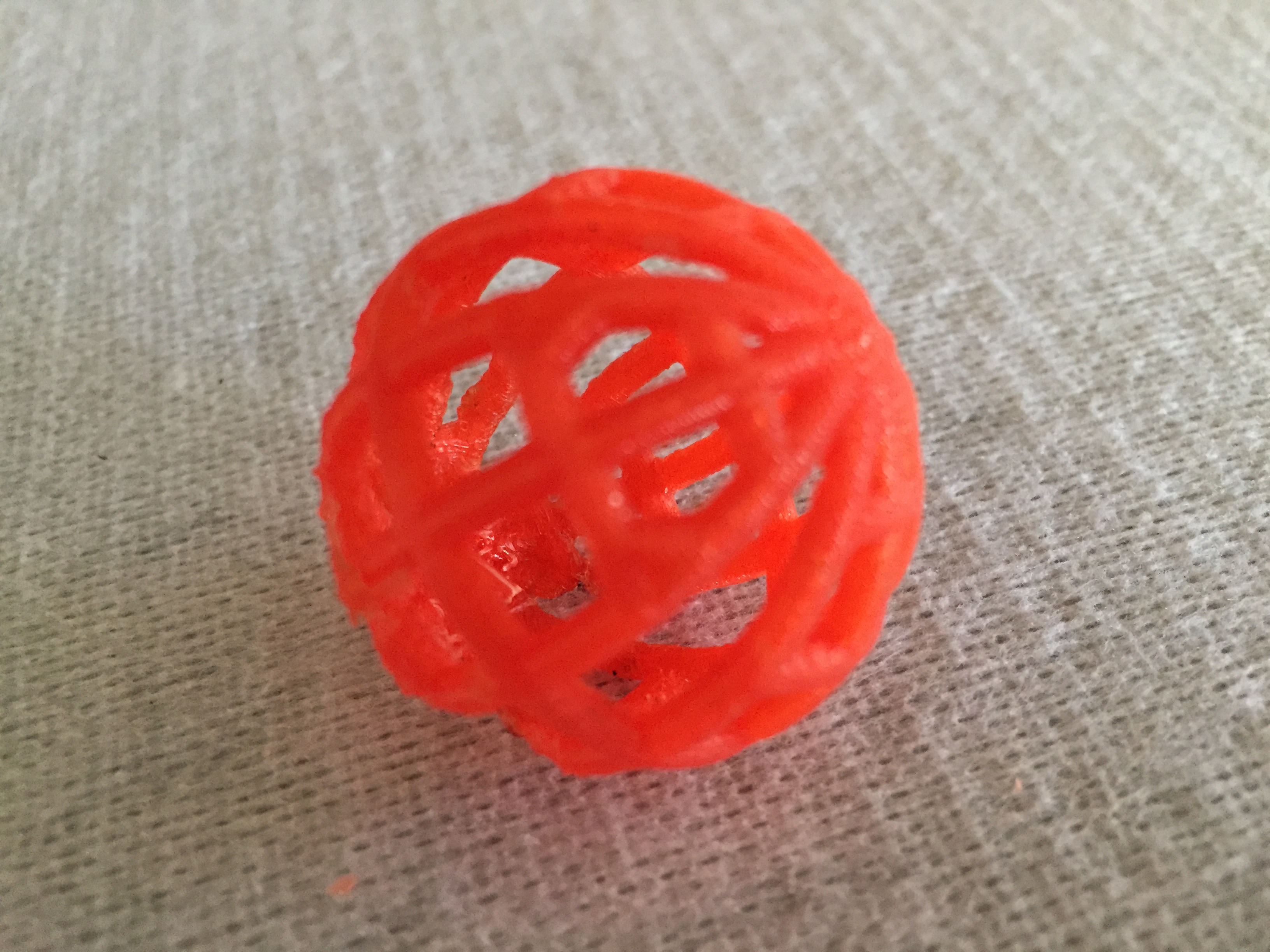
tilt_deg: -48.1
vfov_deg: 48.2
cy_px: 476
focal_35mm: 29
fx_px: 1064
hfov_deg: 61.7
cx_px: 635
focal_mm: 4.15
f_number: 2.2
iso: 250
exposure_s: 1/20
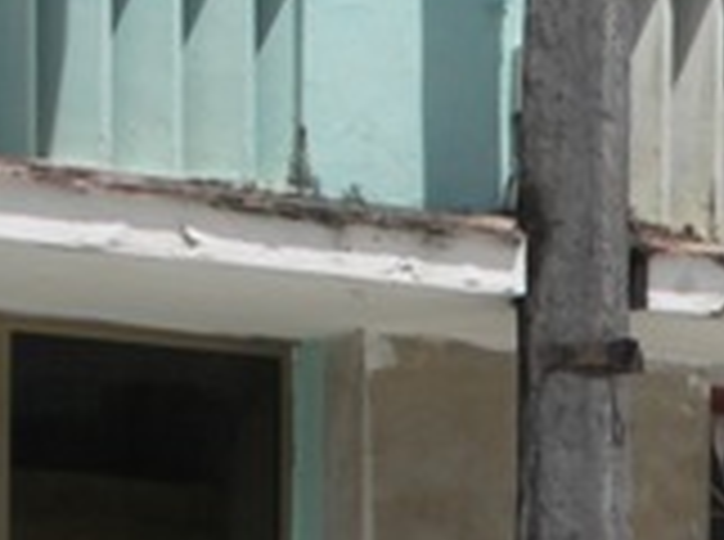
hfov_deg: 7.4
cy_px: 927
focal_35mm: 264
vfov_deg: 5.5
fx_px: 5509
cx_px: 1178
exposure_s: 1/400
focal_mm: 13.7
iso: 50
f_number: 7.1
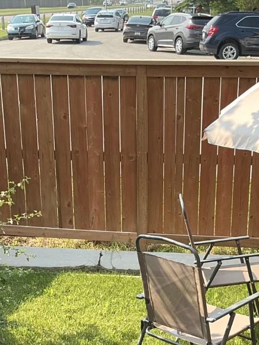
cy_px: 277
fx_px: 718
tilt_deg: -21.4
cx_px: 141
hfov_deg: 20.4
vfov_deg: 26.5
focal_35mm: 72
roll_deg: +0.1
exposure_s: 1/509
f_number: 1.8
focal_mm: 3
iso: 25
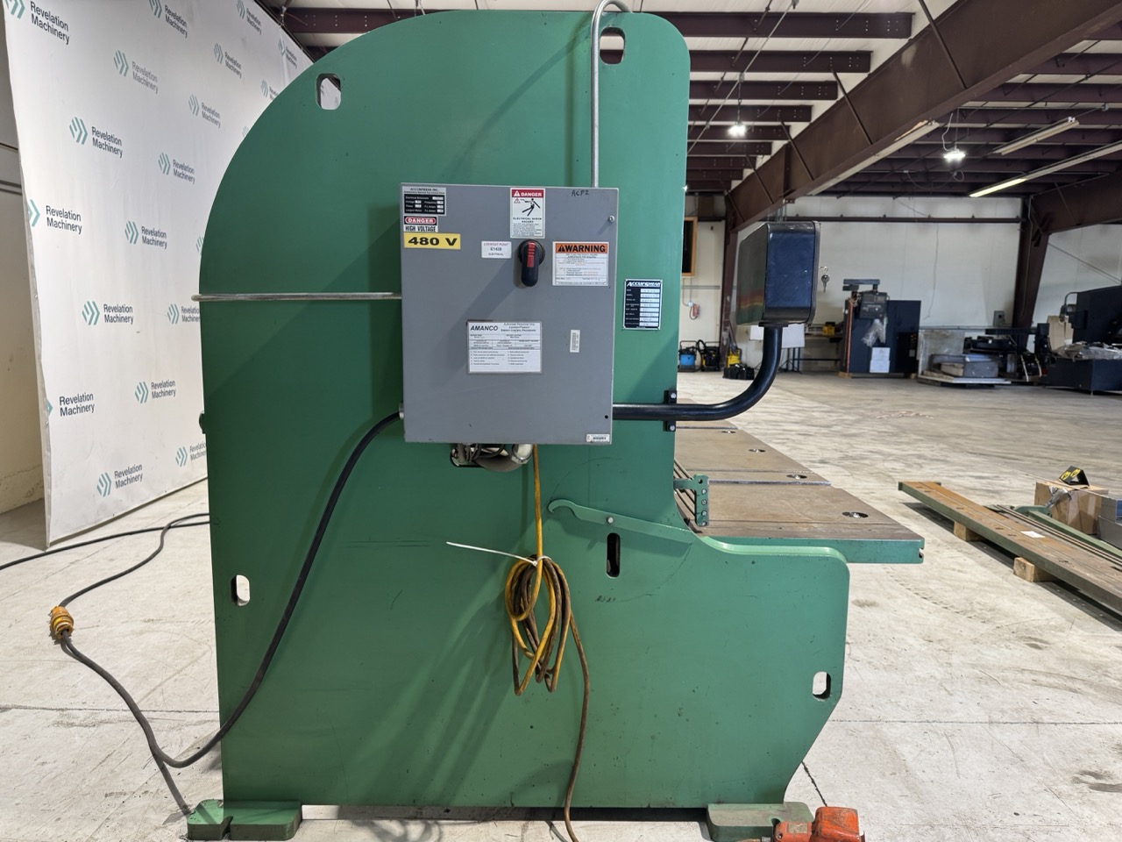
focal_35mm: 24
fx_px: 778
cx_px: 561
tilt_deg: -7.6
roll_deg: -0.3
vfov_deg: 56.8
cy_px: 421
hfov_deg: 71.6
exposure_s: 1/60
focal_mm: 6.76
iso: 125
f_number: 1.78
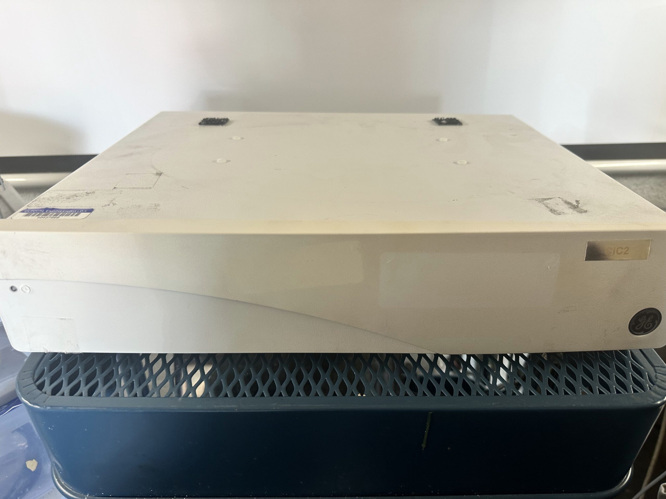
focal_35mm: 24
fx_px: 462
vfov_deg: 56.8
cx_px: 333
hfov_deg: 71.6
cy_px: 250
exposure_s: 1/60
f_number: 1.78
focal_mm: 6.86
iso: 160
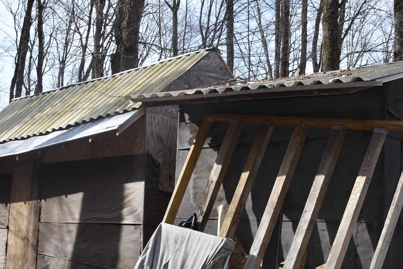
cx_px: 173
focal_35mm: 60
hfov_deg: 33.3
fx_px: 672
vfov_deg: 22.4
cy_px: 211
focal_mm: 24
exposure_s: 1/250
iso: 100
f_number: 6.3
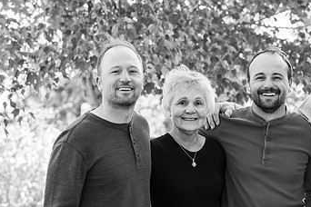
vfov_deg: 7.9
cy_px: 129
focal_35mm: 173
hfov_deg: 11.9
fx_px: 1494
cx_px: 216
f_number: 5.6
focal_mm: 102
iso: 1000
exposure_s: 1/250
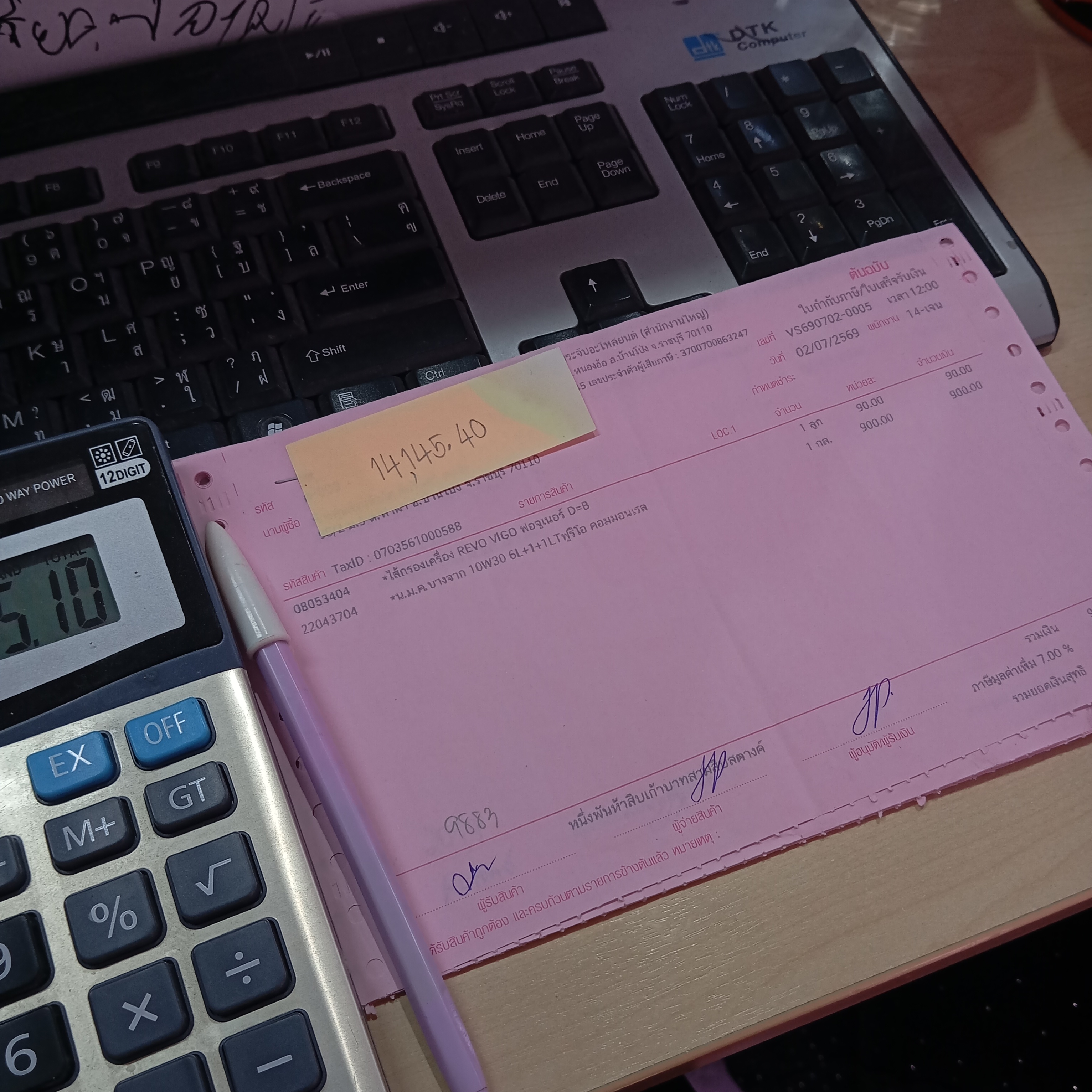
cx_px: 547
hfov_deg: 49.7
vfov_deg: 49.6
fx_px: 1178
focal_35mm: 33
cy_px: 607
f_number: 1.8
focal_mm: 4.22
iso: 643
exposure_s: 1/50
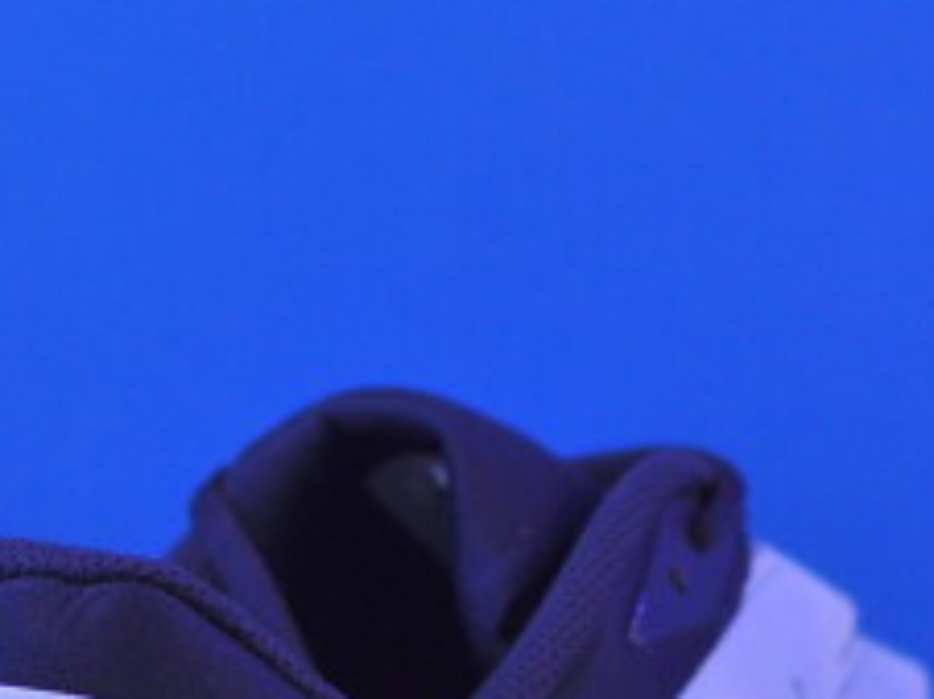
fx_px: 6873
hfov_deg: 7.8
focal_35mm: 255
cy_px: 573
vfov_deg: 5.8
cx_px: 95
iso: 250
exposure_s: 1/320
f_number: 2.8
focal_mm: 50
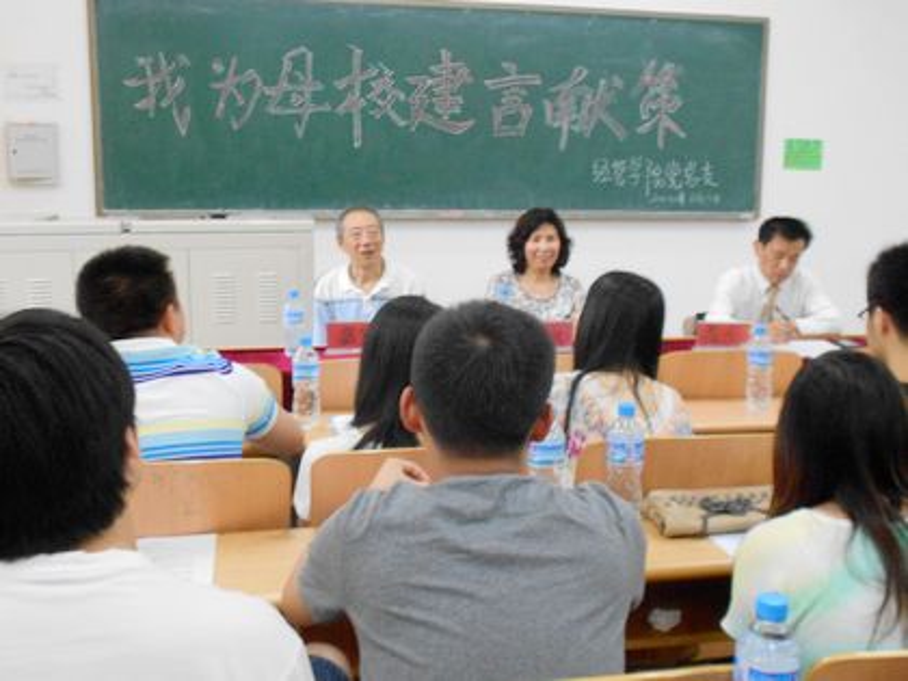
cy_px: 340
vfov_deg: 38.7
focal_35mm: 37
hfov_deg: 50.1
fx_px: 971
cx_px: 454
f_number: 3.9
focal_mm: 6.7
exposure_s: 1/30
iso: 400
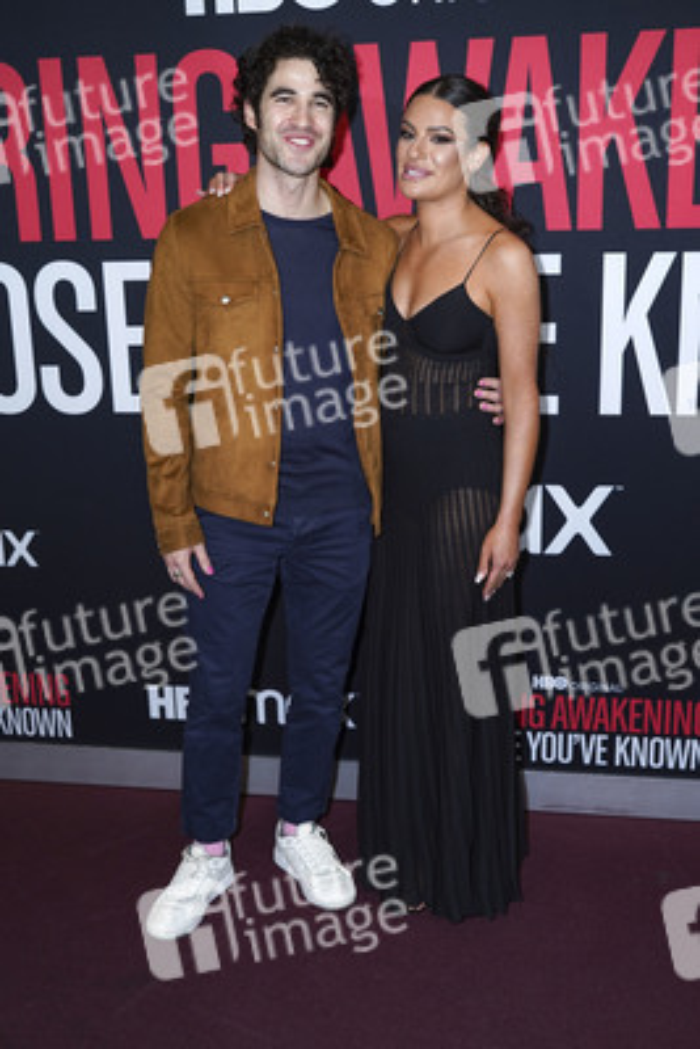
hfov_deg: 33.4
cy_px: 524
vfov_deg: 48.4
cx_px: 350
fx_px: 1166
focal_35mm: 40
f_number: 4.5
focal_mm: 40
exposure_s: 1/250
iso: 500
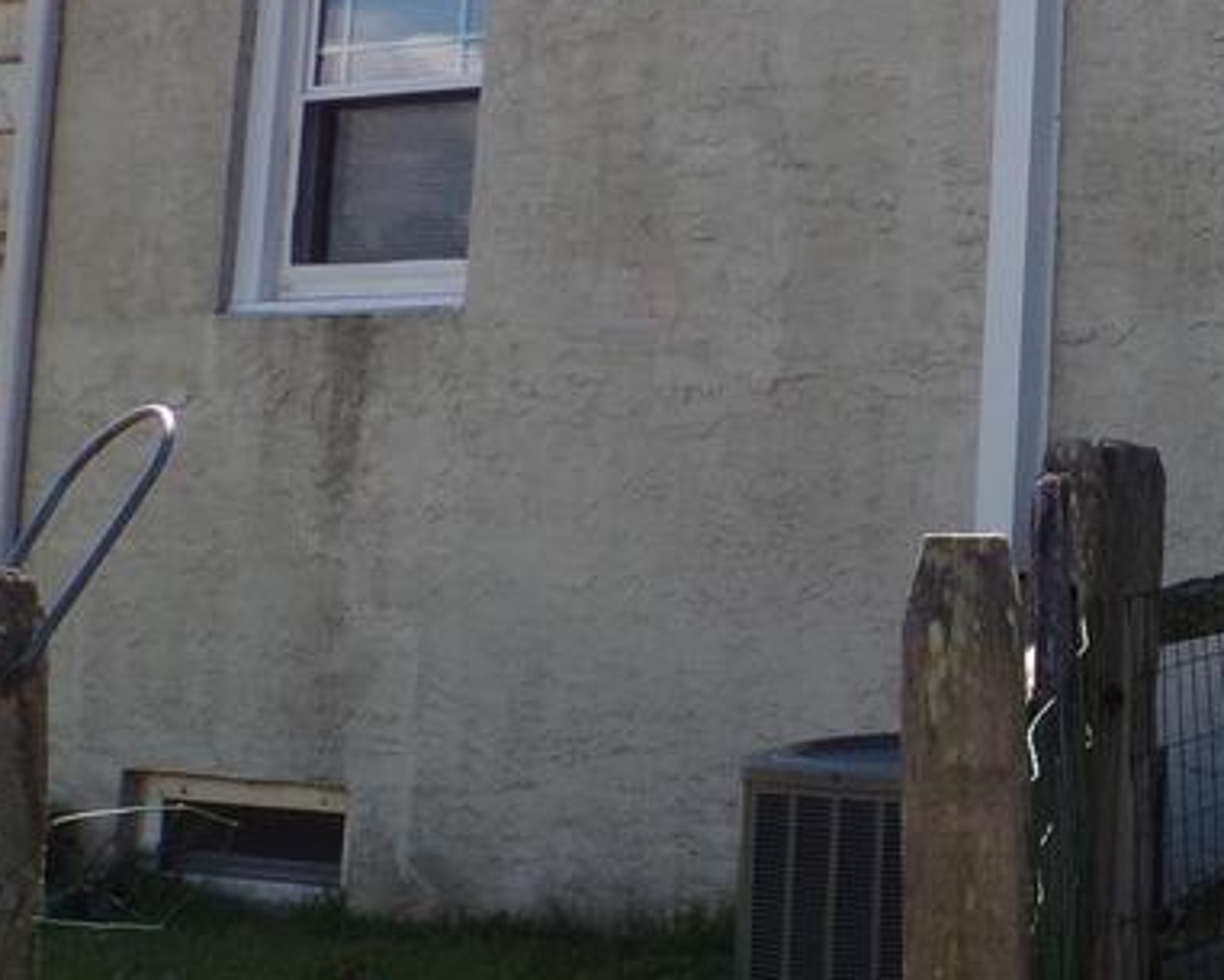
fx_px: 2283
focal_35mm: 63
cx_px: 1574
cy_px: 370
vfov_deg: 24.2
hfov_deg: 25.9
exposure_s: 1/160
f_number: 5.8
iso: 80
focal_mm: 4.3
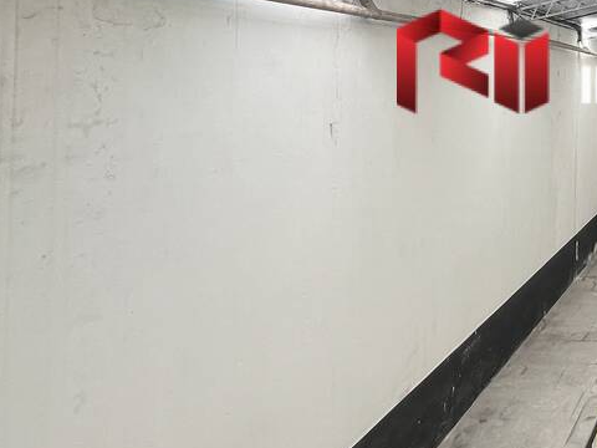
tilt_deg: +0.4
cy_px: 63
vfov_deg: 35.1
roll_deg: -0.9
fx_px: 673
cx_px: 710
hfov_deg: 37.0
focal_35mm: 39
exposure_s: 1/99
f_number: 1.8
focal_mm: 1.57
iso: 40
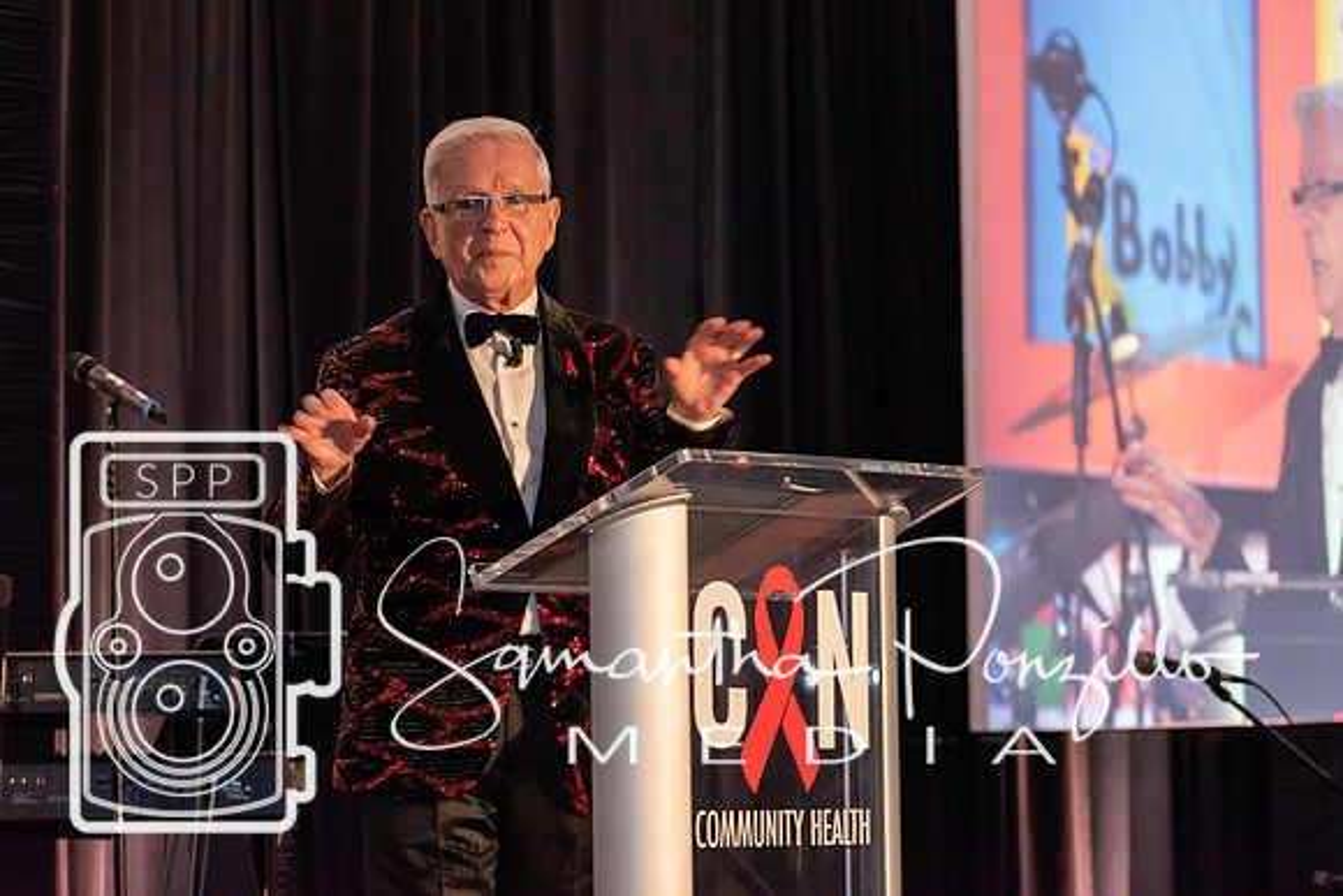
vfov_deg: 10.8
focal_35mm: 128
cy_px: 448
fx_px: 4757
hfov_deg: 16.1
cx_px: 672
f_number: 4.8
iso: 2800
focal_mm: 85
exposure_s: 1/60
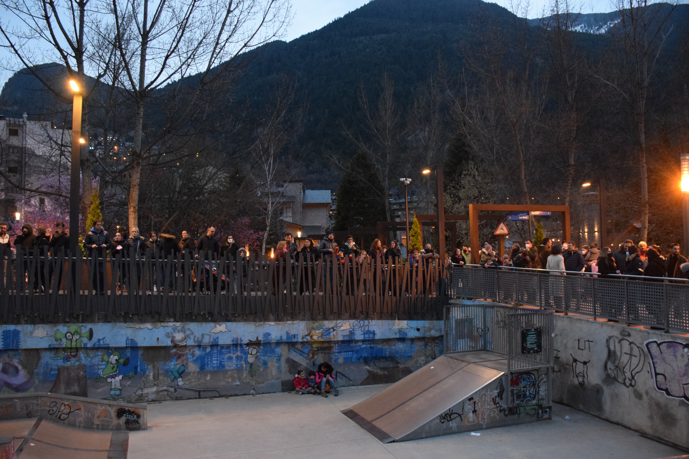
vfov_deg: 47.9
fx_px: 517
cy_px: 230
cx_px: 344
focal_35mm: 27
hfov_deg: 67.4
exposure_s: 1/50
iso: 3200
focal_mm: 18
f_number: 5
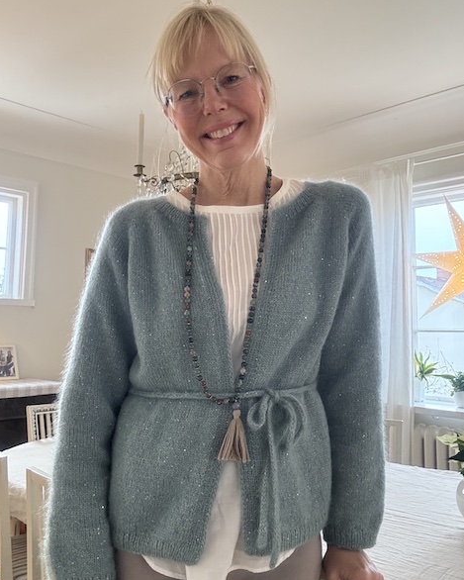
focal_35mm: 32
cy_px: 282
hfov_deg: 45.8
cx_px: 233
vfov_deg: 55.6
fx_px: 549
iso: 250
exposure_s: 1/50
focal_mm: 2.69
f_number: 1.9
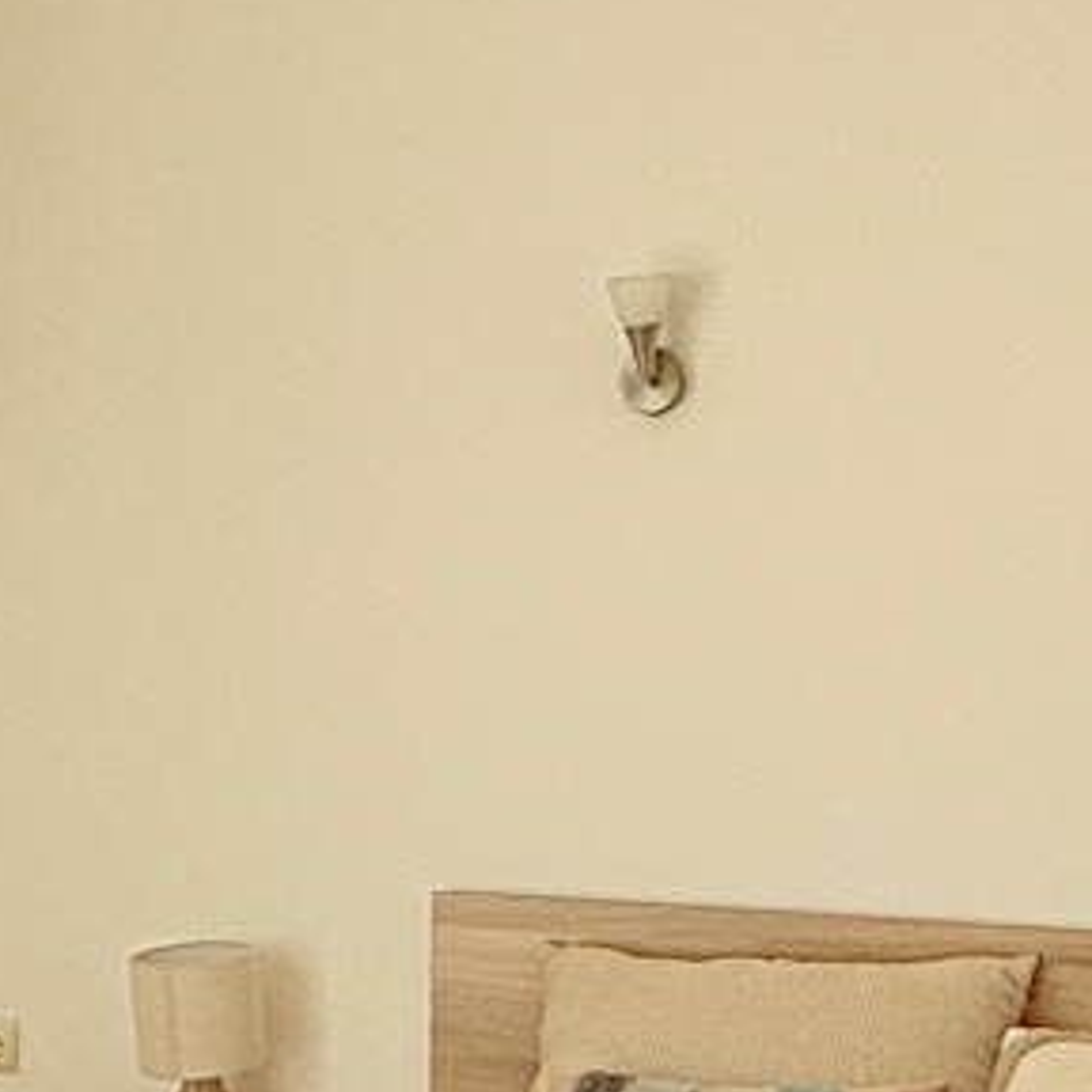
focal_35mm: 88
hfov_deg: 19.6
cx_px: 277
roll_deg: -0.3
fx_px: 3141
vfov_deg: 19.4
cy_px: 944
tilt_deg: -8.7
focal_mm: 2.22
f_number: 2.2
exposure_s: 1/742
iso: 64
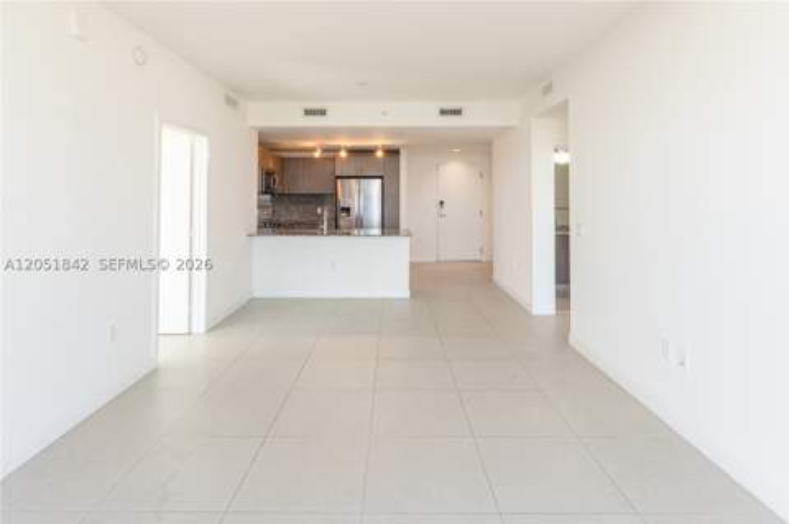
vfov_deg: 67.3
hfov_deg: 90.1
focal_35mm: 18
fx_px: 394
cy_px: 262
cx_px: 394
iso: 500
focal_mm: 12
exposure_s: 1/80
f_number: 5.6
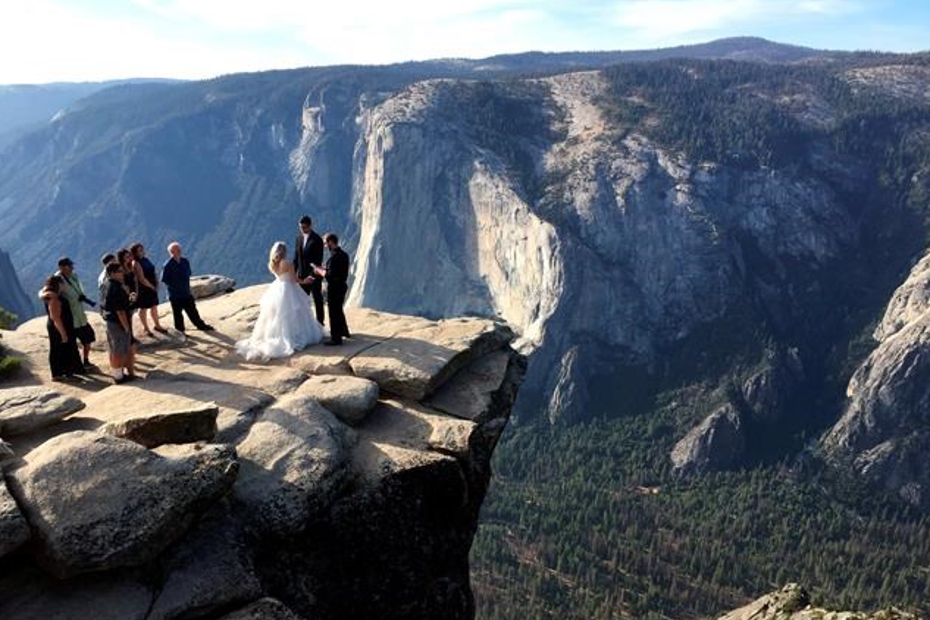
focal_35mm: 31
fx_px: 801
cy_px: 348
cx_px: 455
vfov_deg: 42.2
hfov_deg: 60.3
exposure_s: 1/1068
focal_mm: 4.15
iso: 32
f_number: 2.2
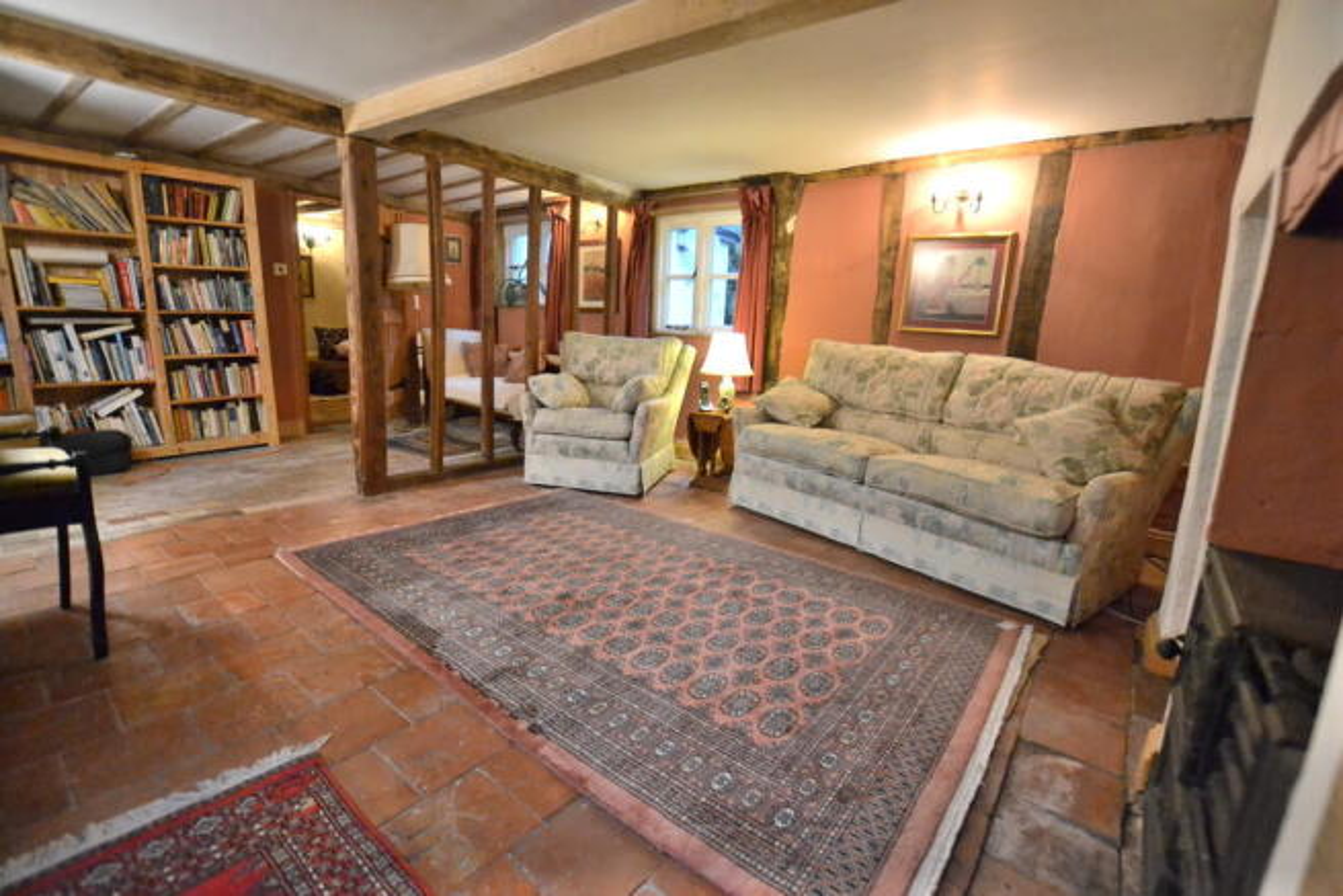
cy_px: 448
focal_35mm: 15
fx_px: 560
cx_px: 672
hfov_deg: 100.4
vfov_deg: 77.4
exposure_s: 1/160
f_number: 3.5
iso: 3200
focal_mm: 10
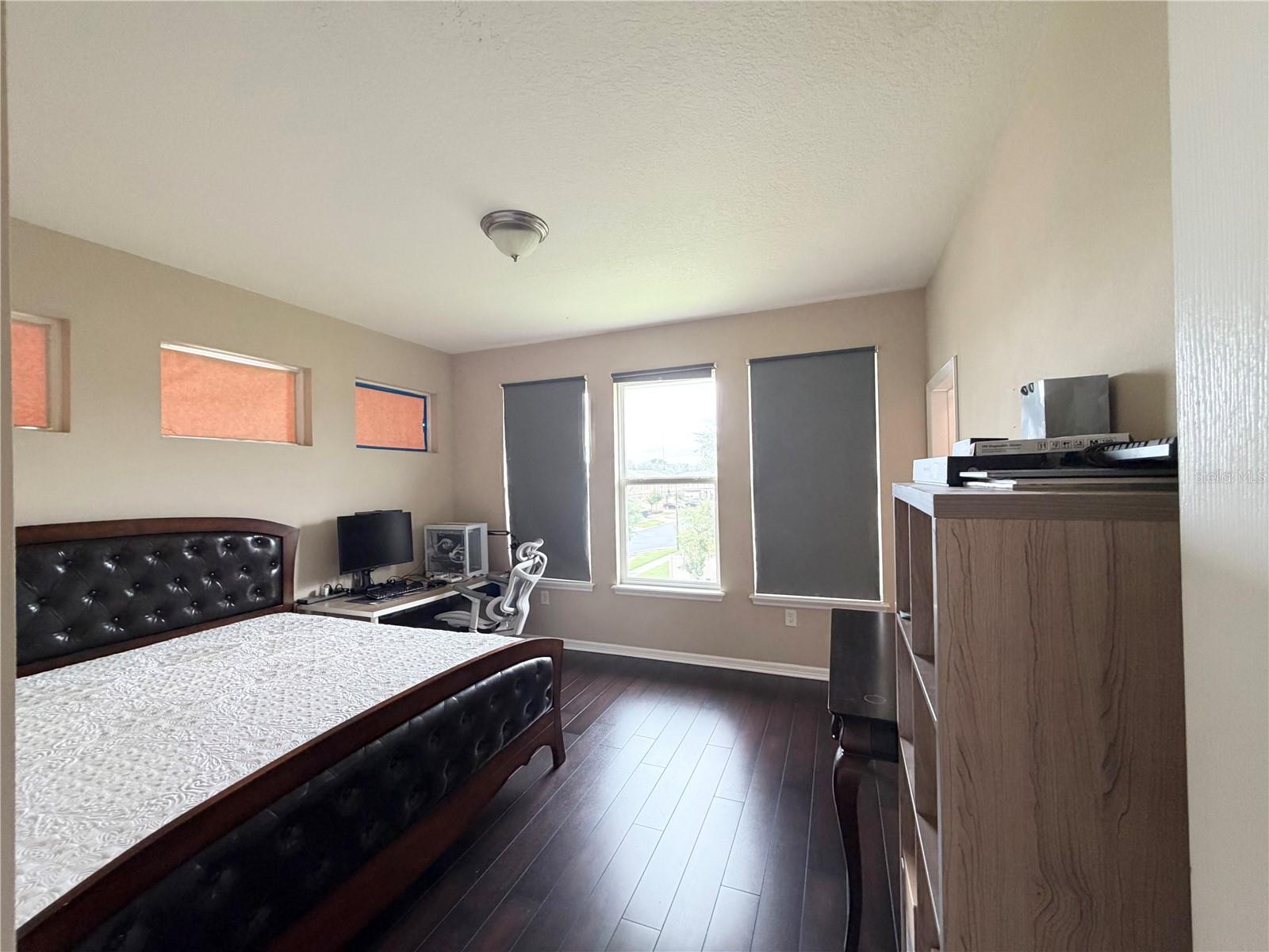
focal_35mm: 14
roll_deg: +1.5
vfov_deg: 85.7
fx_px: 513
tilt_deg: +1.0
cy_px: 476
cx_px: 634
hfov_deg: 102.1
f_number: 2.2
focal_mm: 2.22
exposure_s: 1/96
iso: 320
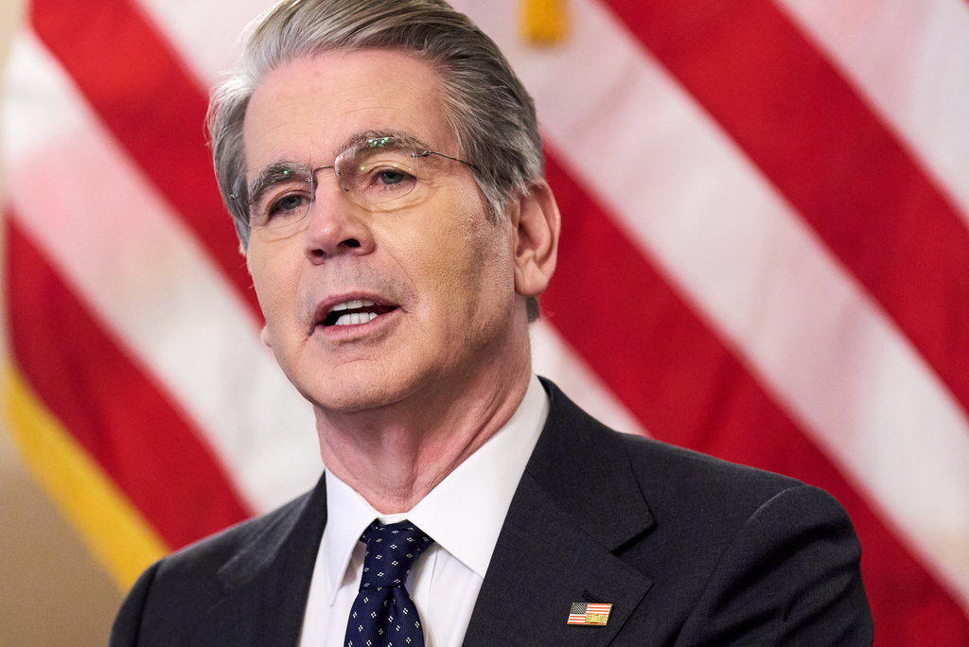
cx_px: 484
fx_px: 6410
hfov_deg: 8.6
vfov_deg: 5.8
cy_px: 324
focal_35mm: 238
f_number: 2.8
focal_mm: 159
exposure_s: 1/250
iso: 4000
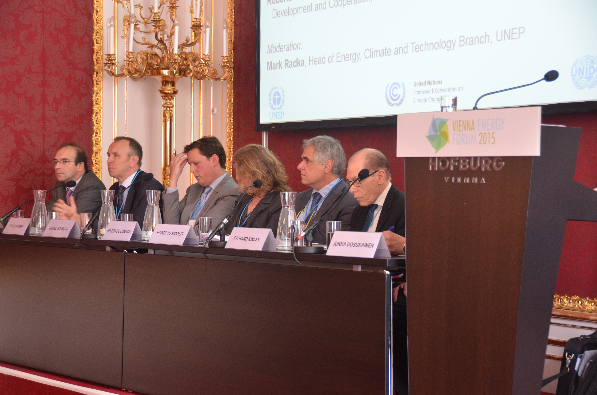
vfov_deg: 16.5
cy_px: 198
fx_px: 1365
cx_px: 298
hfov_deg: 24.7
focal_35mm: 82
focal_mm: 55
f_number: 4.8
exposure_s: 1/25
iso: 800
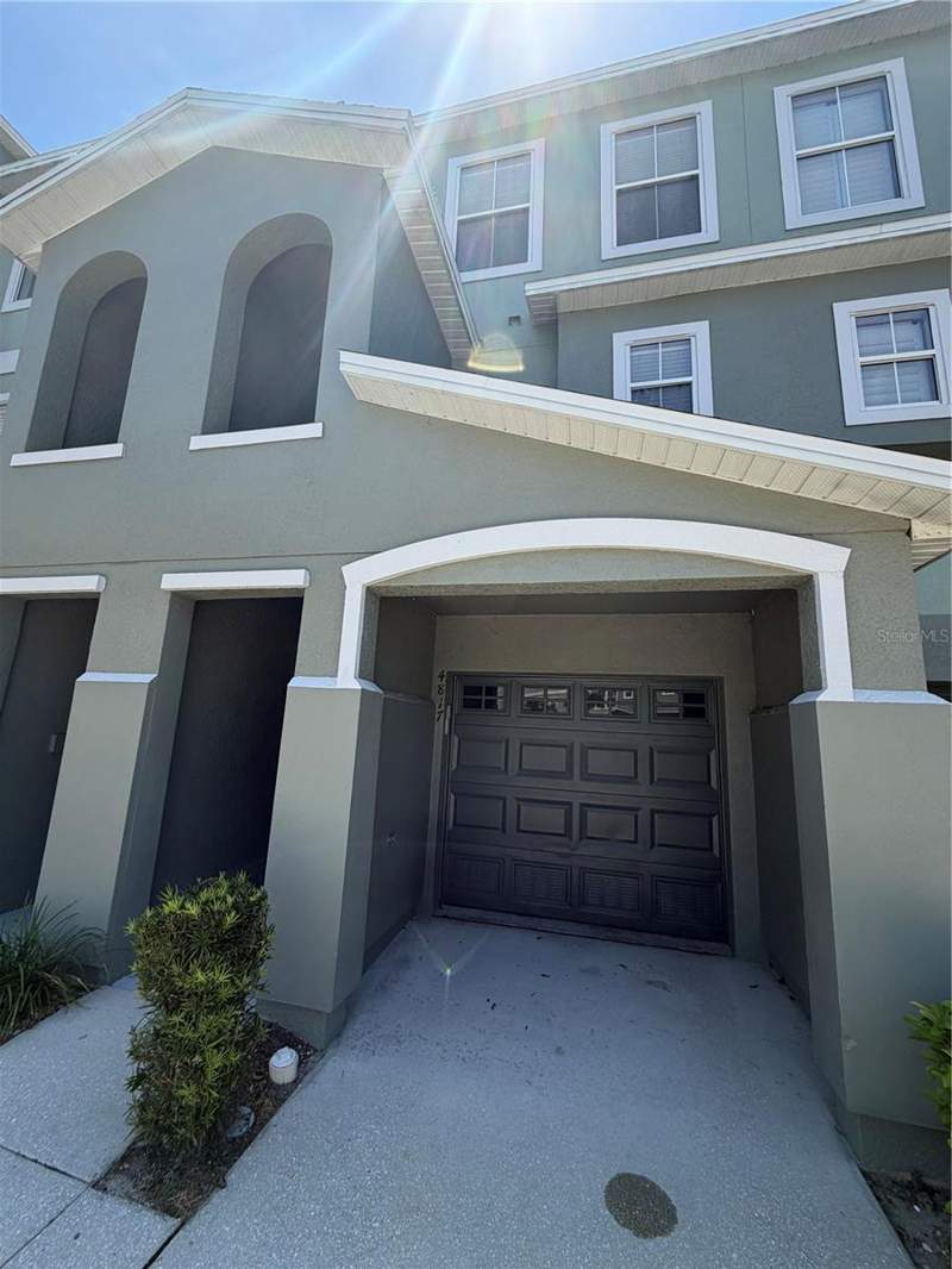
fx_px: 513
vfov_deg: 102.1
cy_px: 634
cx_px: 476
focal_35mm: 14
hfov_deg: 85.7
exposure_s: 1/535
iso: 40
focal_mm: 2.22
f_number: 2.2
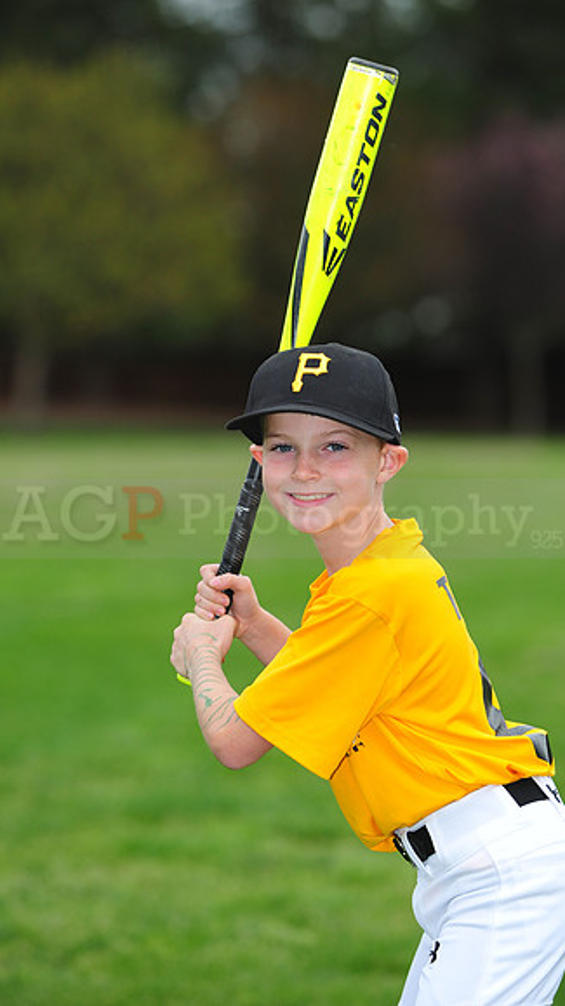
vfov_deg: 11.7
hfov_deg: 6.6
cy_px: 503
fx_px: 4902
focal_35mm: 184
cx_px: 306
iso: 400
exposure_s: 1/640
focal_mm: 175
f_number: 5
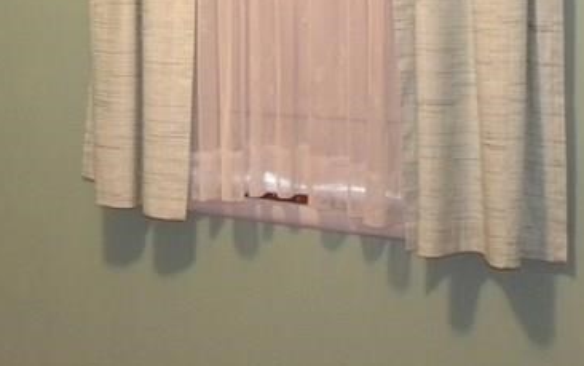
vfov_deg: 15.4
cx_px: -85
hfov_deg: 23.2
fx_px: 1321
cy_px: -8
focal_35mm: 83
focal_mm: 5
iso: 400
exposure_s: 1/8
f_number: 3.5
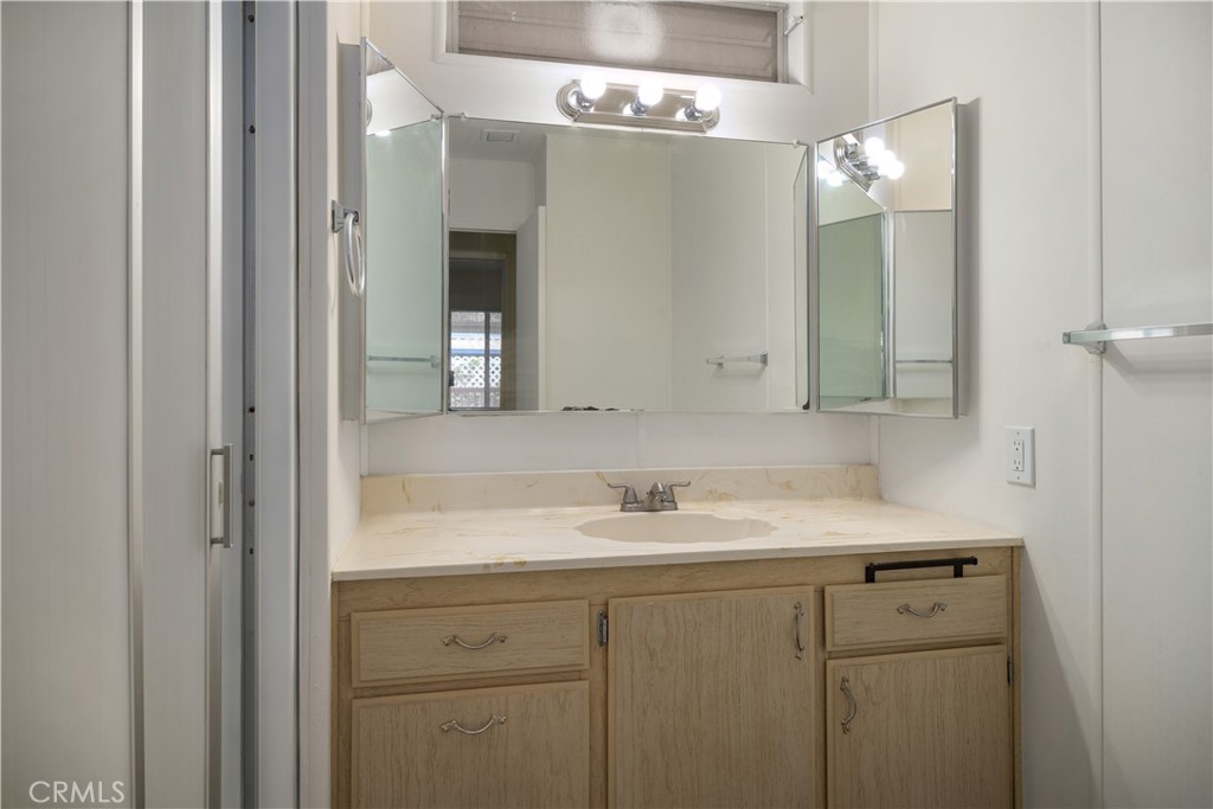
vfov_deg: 61.9
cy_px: 404
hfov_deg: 84.0
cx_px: 606
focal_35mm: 20
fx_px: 674
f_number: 6.3
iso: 200
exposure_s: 1/5
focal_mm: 20
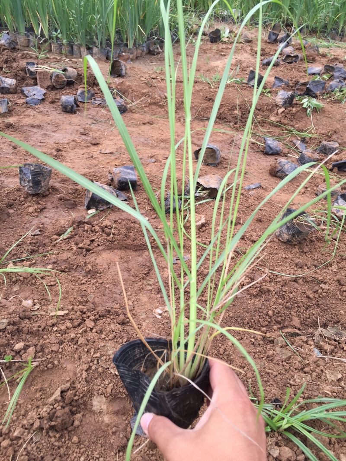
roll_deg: -4.5
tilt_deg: -35.5
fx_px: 387
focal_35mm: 29
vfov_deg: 61.7
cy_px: 230
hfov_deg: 48.2
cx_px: 173
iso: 32
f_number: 2.2
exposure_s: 1/250
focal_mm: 4.15
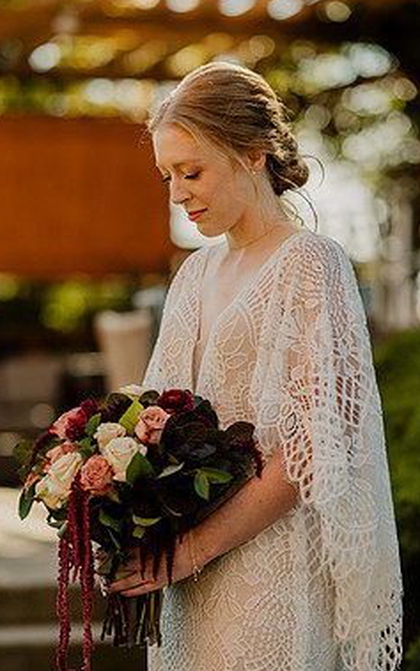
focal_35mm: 127
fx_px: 2325
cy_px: 351
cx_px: 214
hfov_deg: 10.3
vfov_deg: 16.4
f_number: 2.2
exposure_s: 1/640
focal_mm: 105
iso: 100
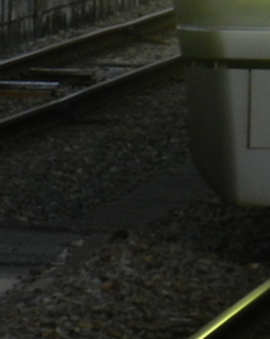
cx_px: 332
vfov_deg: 1.5
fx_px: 13099
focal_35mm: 1308
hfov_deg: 1.2
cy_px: -203
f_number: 5.2
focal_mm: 46.7
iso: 160
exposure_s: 1/60
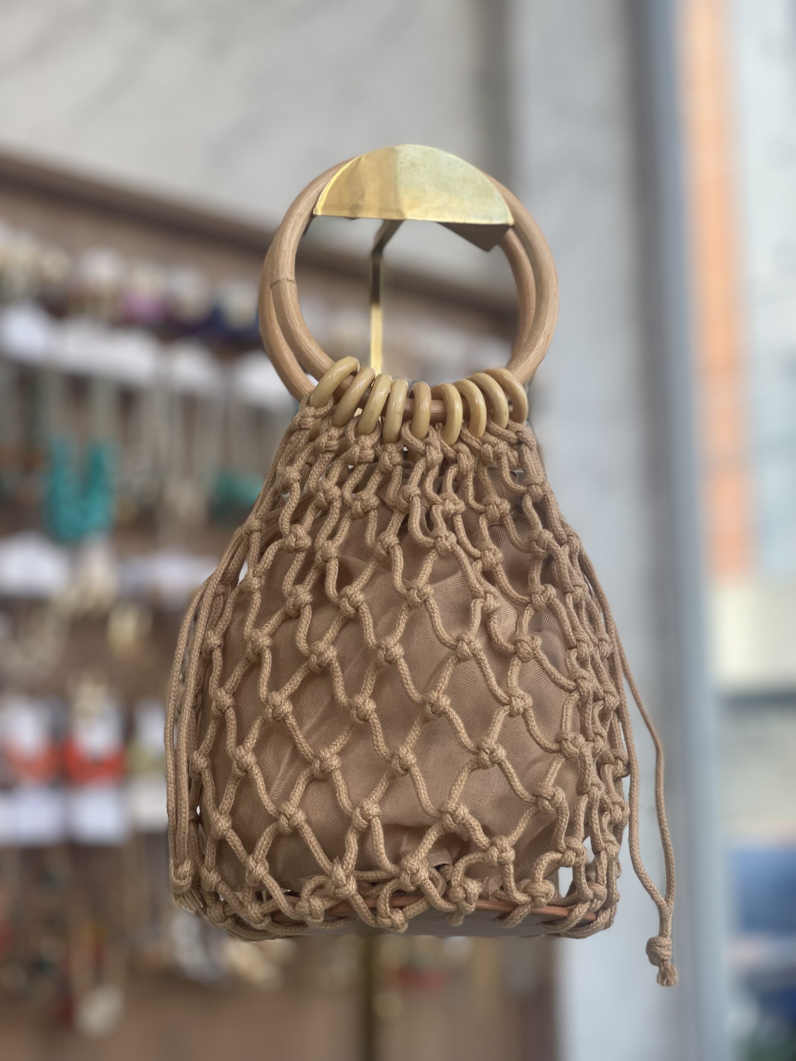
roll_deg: +1.3
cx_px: 398
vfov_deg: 36.8
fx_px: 1594
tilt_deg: +11.0
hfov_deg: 28.0
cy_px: 530
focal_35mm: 52
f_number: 2
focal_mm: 6
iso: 32
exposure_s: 1/358
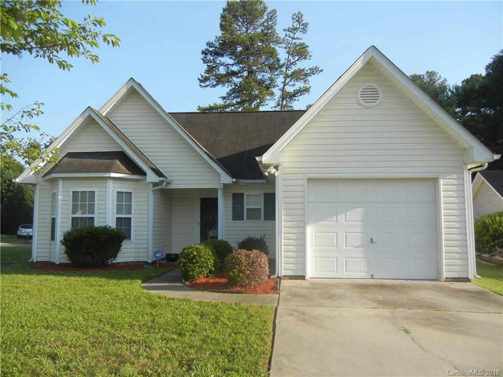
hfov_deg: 60.0
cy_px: 188
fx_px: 436
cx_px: 252
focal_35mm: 30
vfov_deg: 46.8
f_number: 3.5
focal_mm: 5.4
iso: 160
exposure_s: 1/668
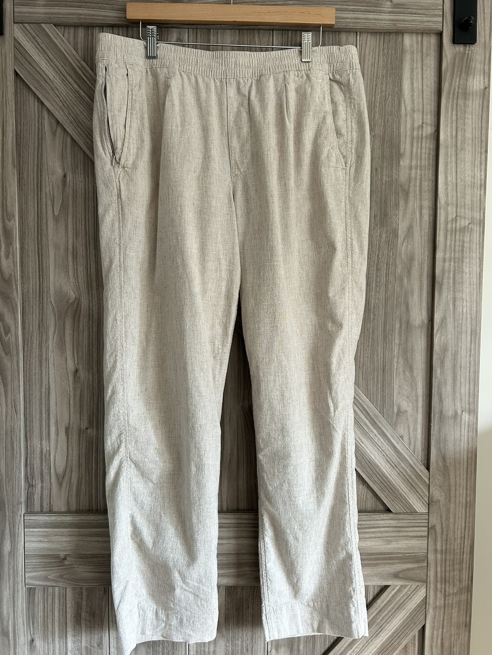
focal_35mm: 26
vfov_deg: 67.3
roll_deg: -0.4
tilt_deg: -2.5
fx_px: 493
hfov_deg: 53.1
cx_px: 246
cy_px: 328
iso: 100
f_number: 1.5
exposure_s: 1/121
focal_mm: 5.7
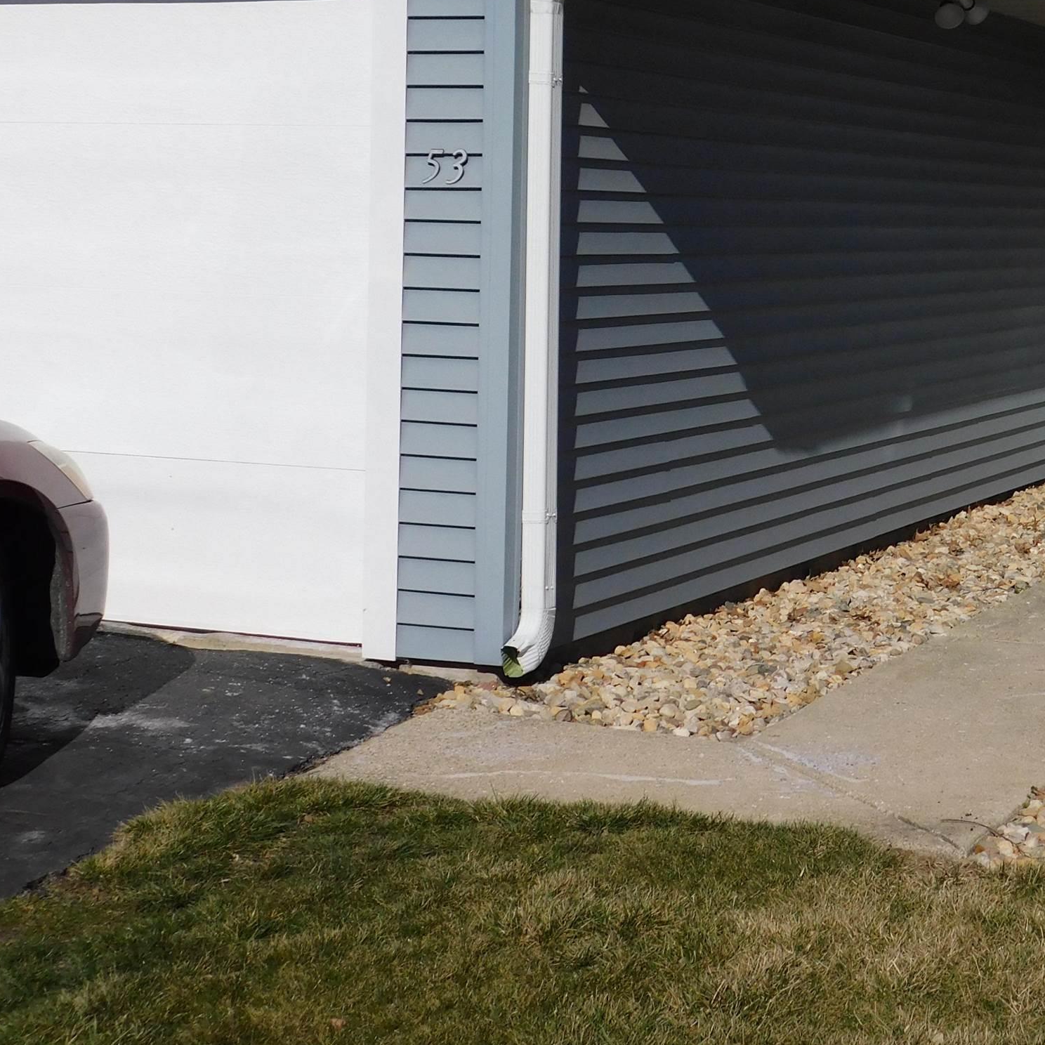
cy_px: 316
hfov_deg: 23.4
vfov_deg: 23.5
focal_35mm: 73
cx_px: 791
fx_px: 2493
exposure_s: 1/800
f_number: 7.2
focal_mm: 7.1
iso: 125
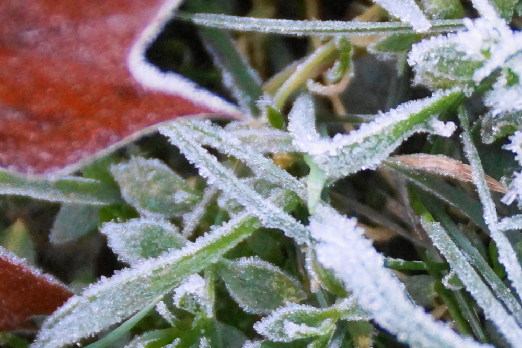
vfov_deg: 12.2
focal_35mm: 112
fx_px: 1631
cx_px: 261
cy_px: 174
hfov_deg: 18.2
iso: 1600
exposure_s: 1/100
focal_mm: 75
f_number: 5
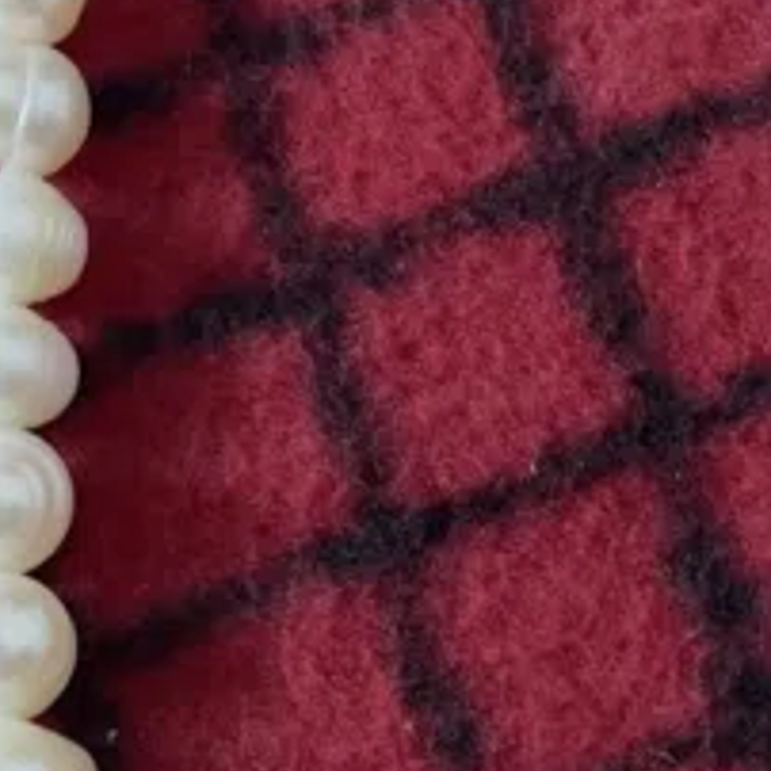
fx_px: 1764
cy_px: 279
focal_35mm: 70
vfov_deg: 24.6
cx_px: 439
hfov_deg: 24.6
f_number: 1.6
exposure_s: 1/33
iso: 640
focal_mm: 5.1
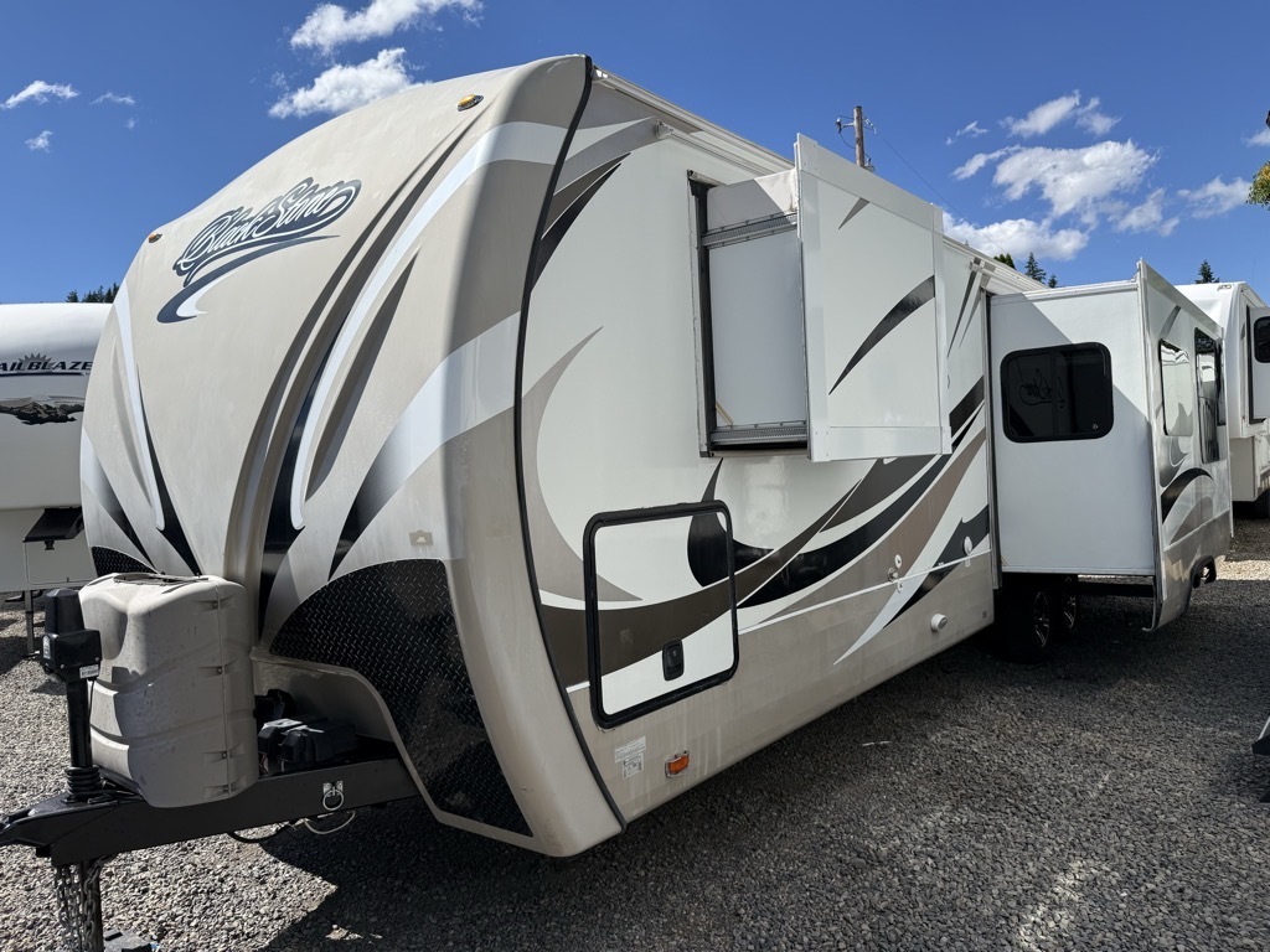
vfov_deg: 56.8
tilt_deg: +0.5
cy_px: 476
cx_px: 635
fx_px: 881
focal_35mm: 24
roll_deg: +3.5
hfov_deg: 71.6
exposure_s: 1/4975
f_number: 1.78
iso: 80
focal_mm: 6.76
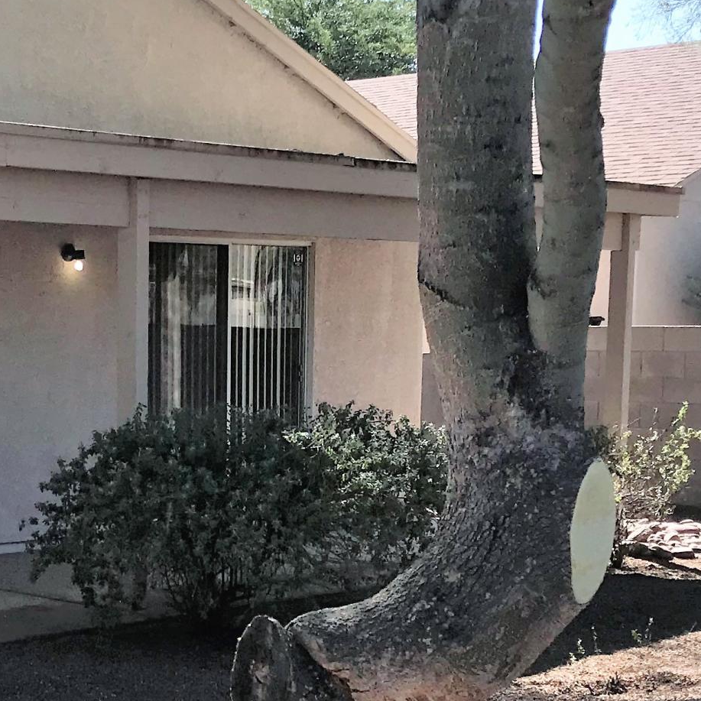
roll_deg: -0.6
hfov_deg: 21.0
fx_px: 1856
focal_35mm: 81
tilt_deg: -7.5
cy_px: 559
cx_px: 104
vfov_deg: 21.1
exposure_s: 1/1368
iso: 20
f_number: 1.8
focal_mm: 3.99
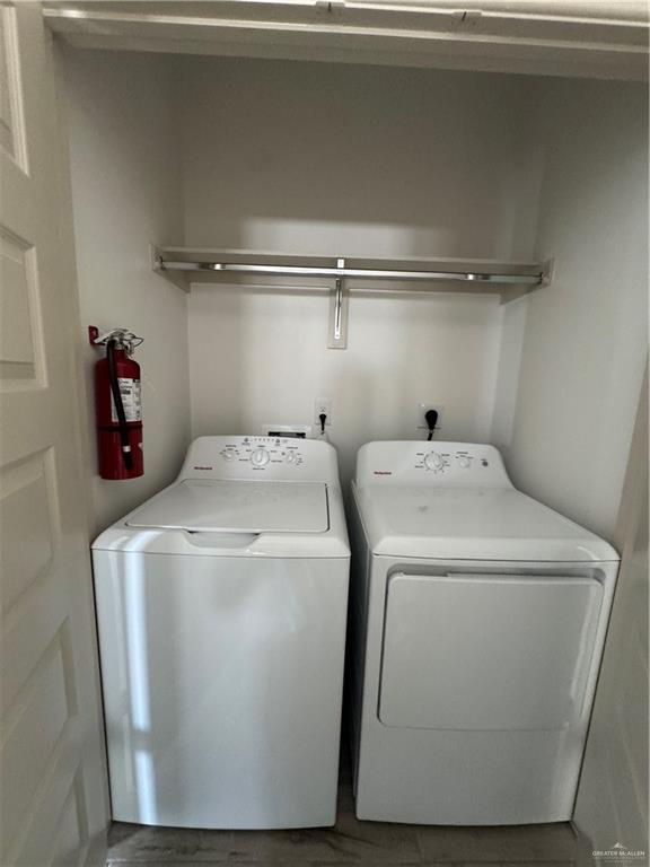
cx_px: 325
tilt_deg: -8.5
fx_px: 351
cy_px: 434
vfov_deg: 102.1
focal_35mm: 14
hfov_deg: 85.7
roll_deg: -3.1
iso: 640
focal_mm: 2.22
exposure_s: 1/60
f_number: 2.2
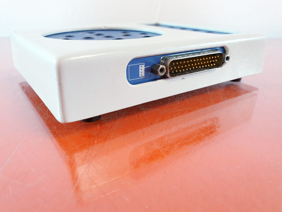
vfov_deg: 51.4
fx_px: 220
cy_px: 108
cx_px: 146
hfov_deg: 65.3
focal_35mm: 27
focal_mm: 4.3
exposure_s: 1/50
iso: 200
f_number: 2.4
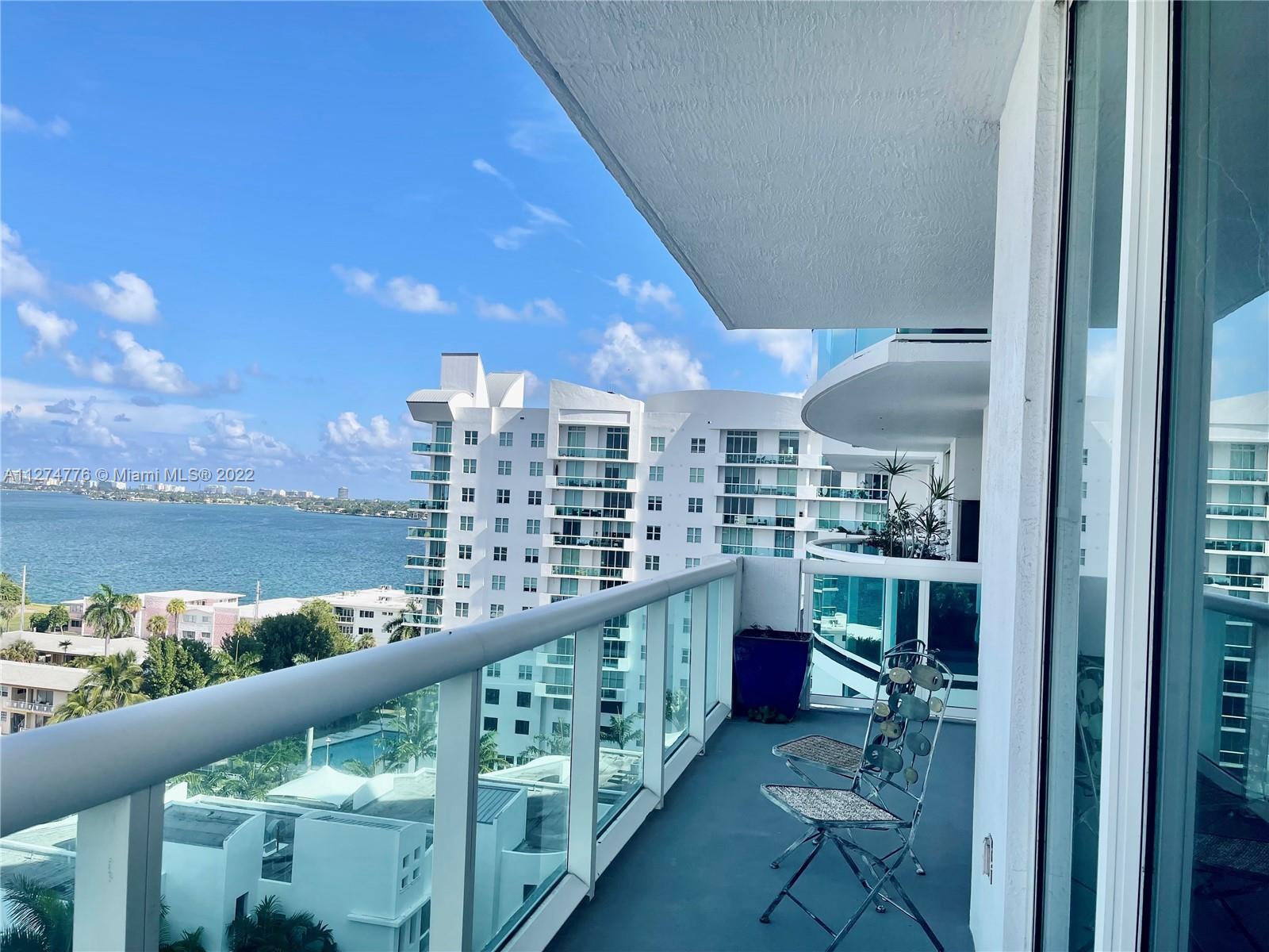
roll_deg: -2.7
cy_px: 476
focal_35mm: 26
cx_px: 634
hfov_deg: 67.3
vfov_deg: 53.1
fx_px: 953
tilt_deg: +0.8
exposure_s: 1/3344
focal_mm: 5.1
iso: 32
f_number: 1.6
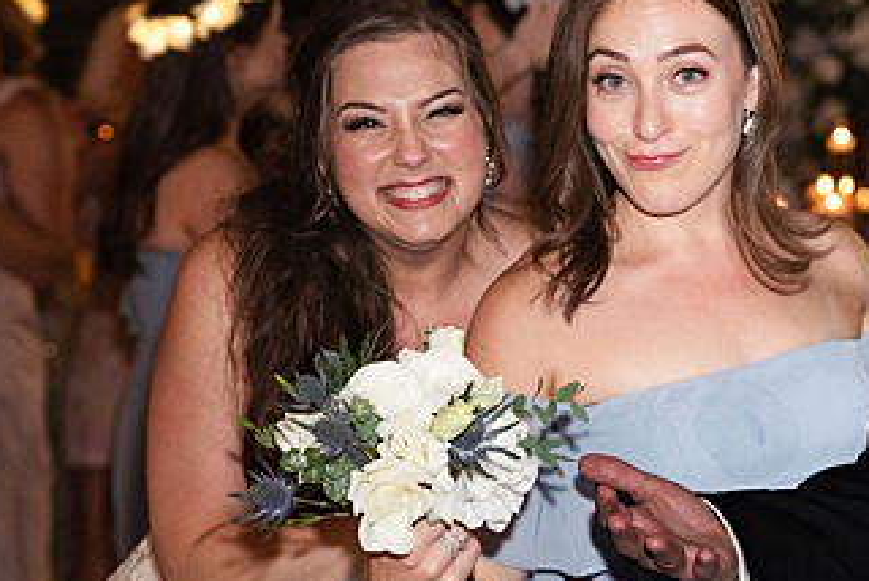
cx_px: 698
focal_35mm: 112
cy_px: 236
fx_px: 2706
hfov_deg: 18.1
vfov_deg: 12.3
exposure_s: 1/250
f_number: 2.8
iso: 1250
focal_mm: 47
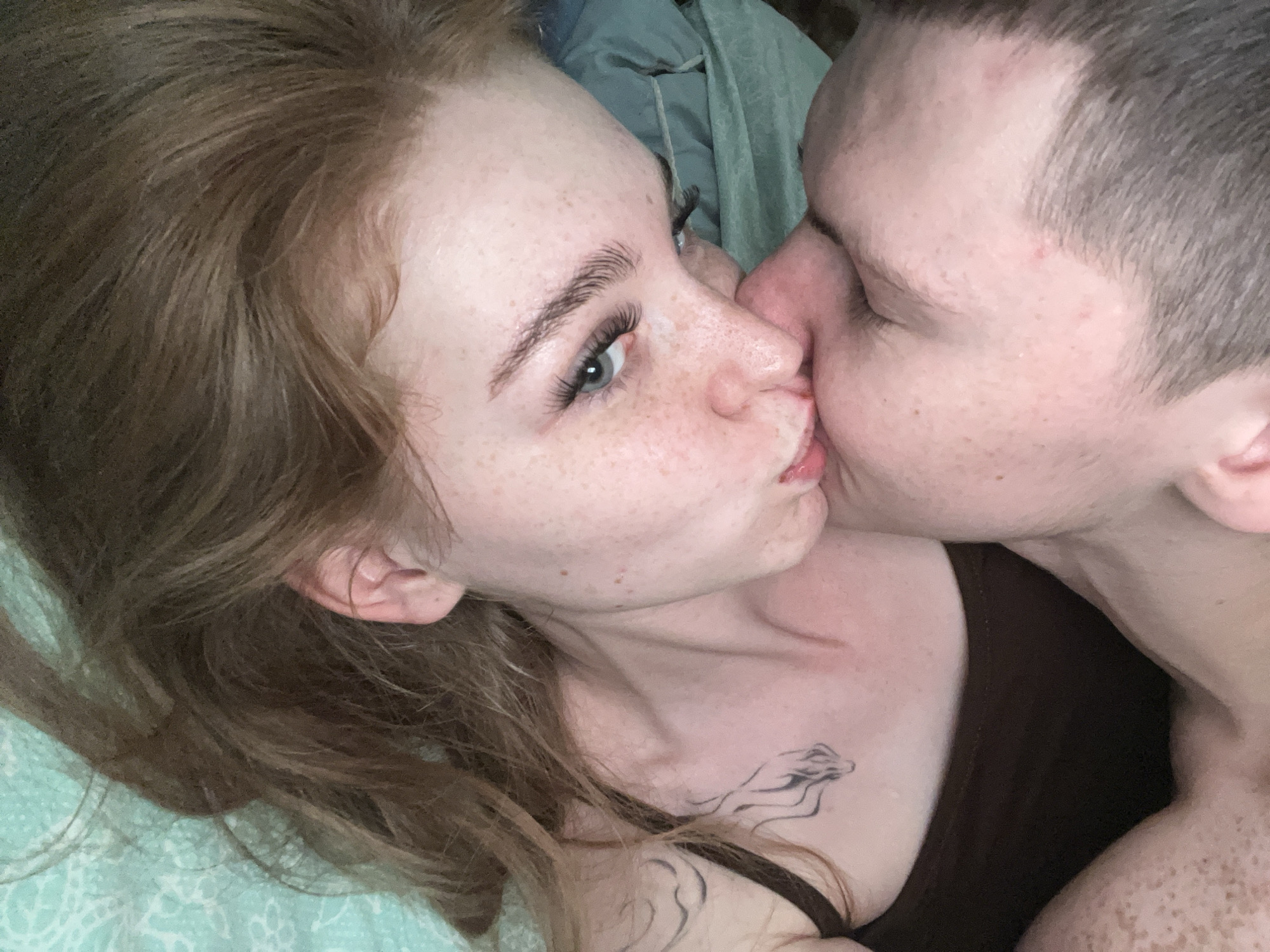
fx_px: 844
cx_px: 635
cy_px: 476
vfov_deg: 58.9
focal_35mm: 23
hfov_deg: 73.9
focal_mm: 2.71
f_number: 2.2
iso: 400
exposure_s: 1/40
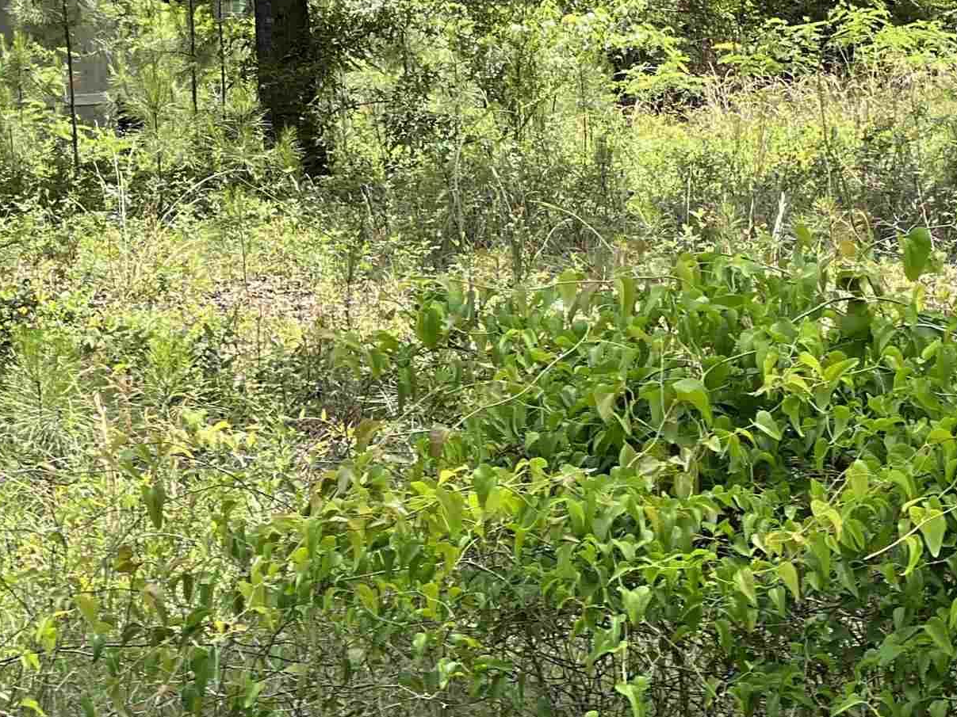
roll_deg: +5.0
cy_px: -63
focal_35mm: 196
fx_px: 5418
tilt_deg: +2.9
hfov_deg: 10.1
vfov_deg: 7.5
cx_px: 766
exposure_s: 1/165
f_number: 2.8
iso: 25
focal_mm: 9
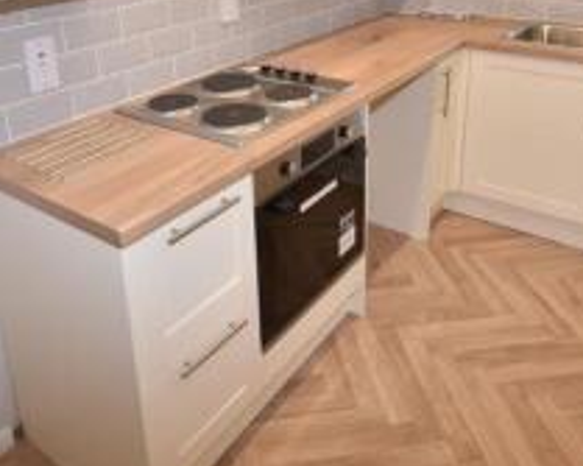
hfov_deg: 55.7
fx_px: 552
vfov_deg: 43.5
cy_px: 91
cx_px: 304
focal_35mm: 32
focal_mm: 10
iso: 280
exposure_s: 1/60
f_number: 4.8
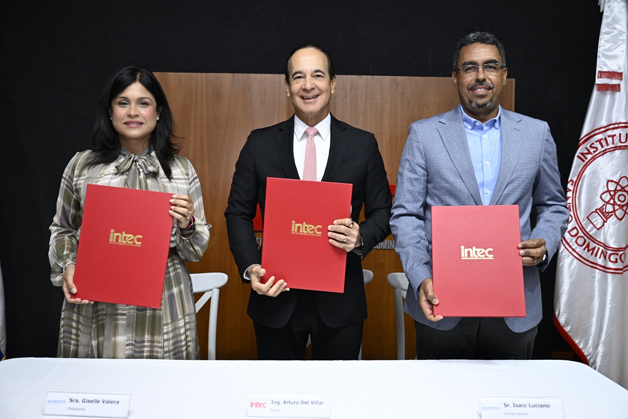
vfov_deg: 37.9
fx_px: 611
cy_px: 210
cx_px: 314
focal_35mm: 35
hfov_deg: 54.4
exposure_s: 1/200
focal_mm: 35
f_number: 3.5
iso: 1250
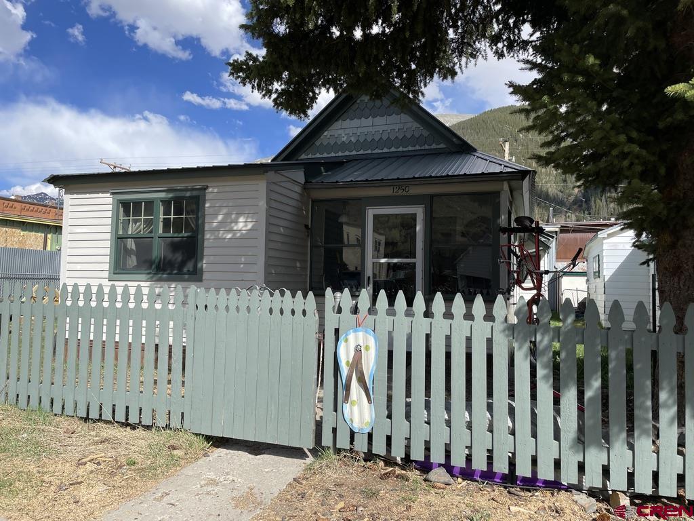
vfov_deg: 53.1
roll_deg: -1.1
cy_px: 260
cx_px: 347
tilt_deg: +3.1
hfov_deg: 67.3
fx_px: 521
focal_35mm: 26
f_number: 1.6
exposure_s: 1/3125
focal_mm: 4.2
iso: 32
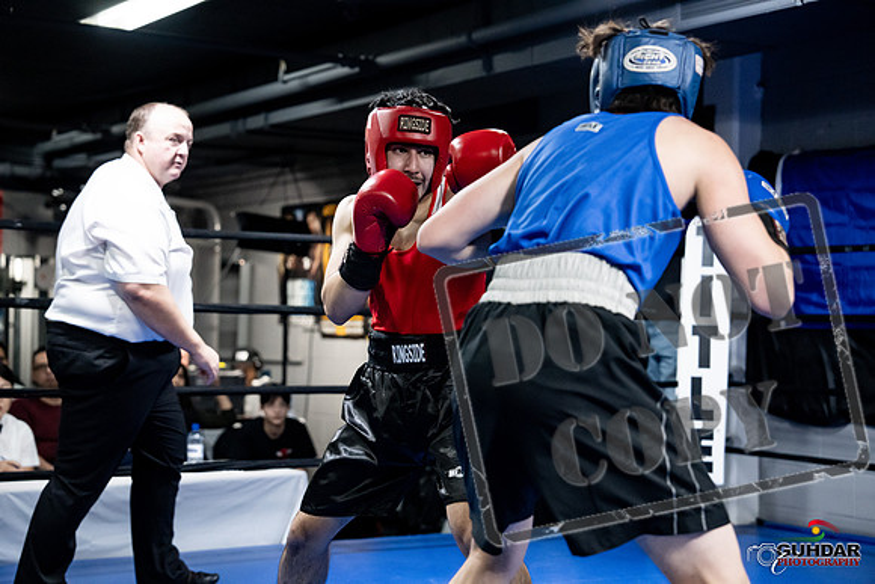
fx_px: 1702
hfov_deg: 28.8
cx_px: 438
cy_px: 292
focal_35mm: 70
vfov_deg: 19.5
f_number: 2.8
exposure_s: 1/1000
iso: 8000
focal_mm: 70
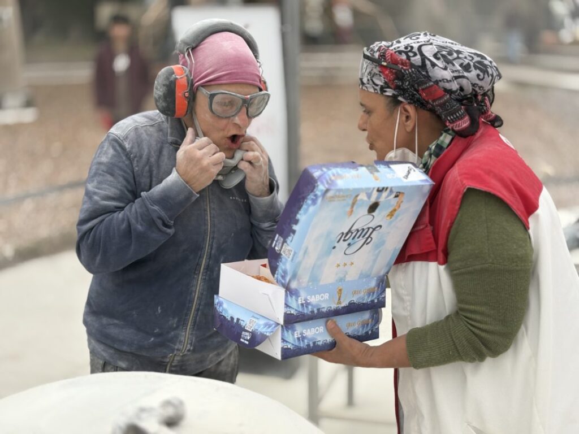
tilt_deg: -11.7
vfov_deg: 28.0
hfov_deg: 36.8
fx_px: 870
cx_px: 290
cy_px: 217
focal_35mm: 52
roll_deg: +0.6
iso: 50
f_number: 1.6
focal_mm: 6
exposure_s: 1/395
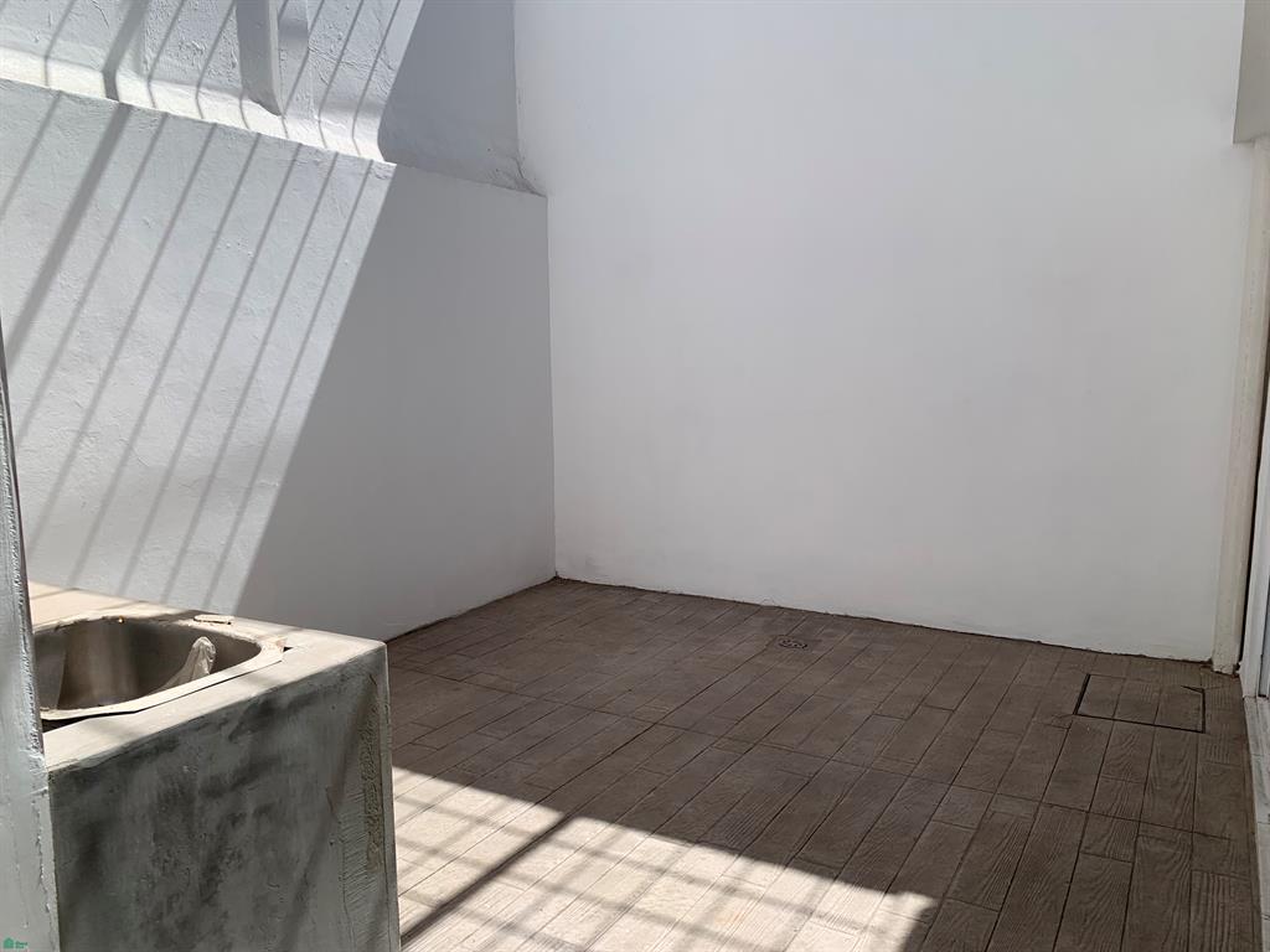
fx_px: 954
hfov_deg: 67.3
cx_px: 635
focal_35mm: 26
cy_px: 476
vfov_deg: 53.1
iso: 25
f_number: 1.8
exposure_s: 1/2611
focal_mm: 4.25
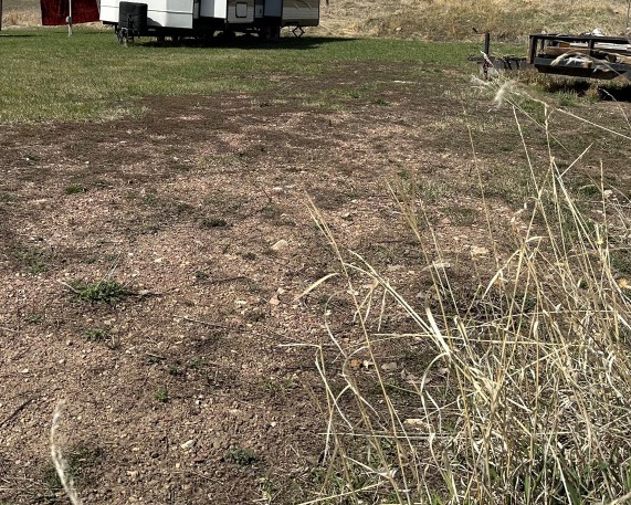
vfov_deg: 34.5
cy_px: 97
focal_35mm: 42
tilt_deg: -7.6
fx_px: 784
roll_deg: -4.3
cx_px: 250
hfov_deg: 43.6
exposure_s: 1/5525
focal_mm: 6.86
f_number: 1.78
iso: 80
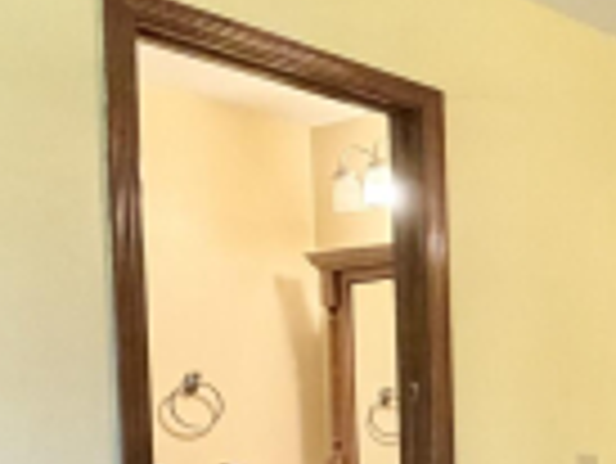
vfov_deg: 20.3
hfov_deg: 21.2
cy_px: 550
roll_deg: +1.4
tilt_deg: -2.8
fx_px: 1211
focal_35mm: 68
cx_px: 1050
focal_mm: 2.22
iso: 400
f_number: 2.2
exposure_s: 1/60
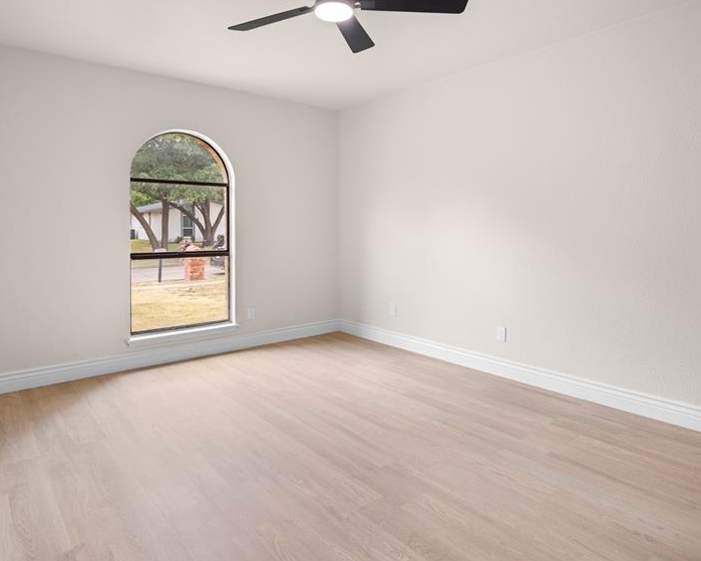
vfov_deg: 62.7
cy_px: 235
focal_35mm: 22
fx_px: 456
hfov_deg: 75.0
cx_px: 367
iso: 800
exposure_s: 1/13
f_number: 7.1
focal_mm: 16
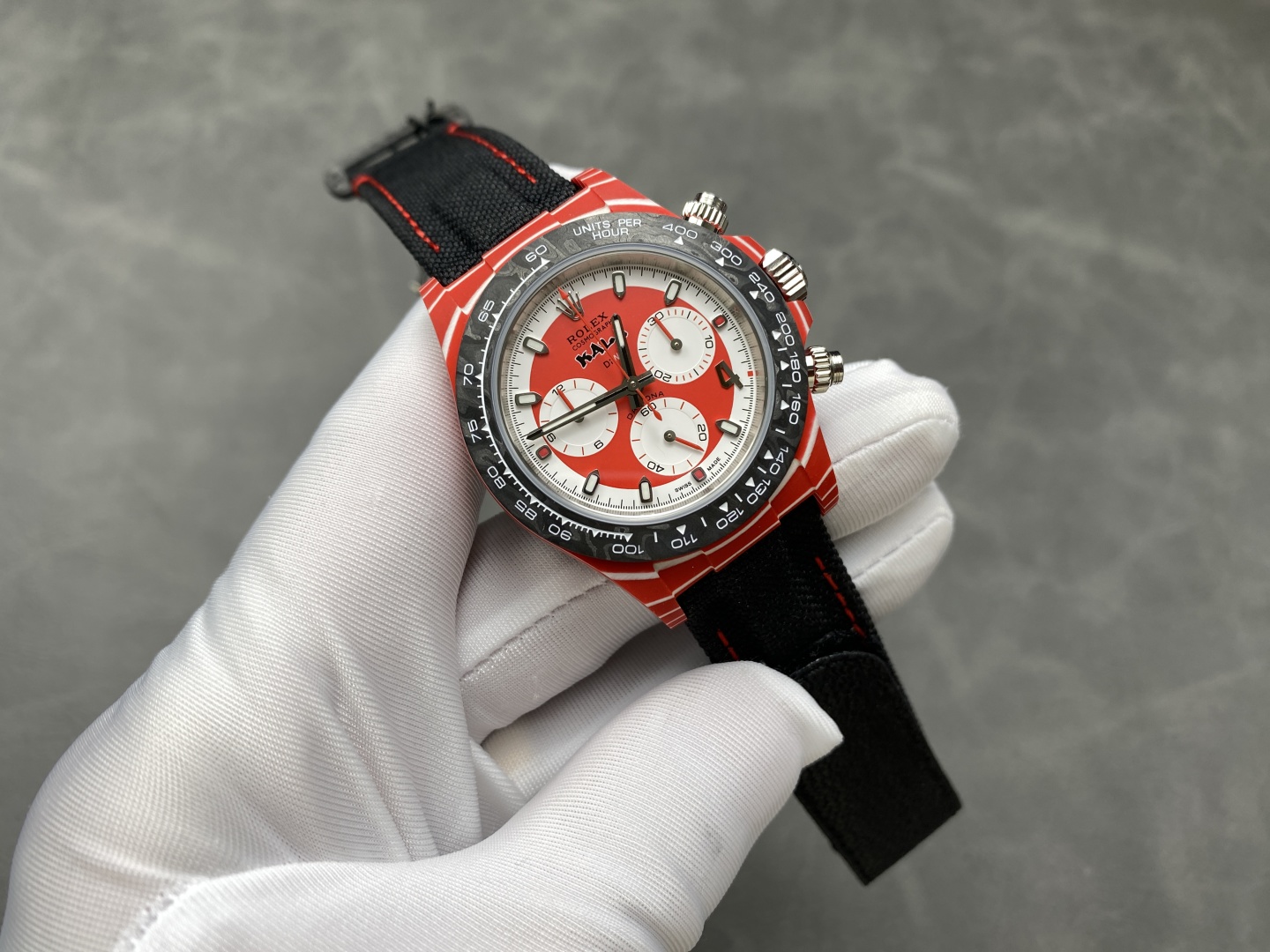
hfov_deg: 69.4
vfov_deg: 54.9
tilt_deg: -63.1
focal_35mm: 25
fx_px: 917
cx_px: 635
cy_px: 476
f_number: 1.8
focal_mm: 4.25
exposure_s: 1/120
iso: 32
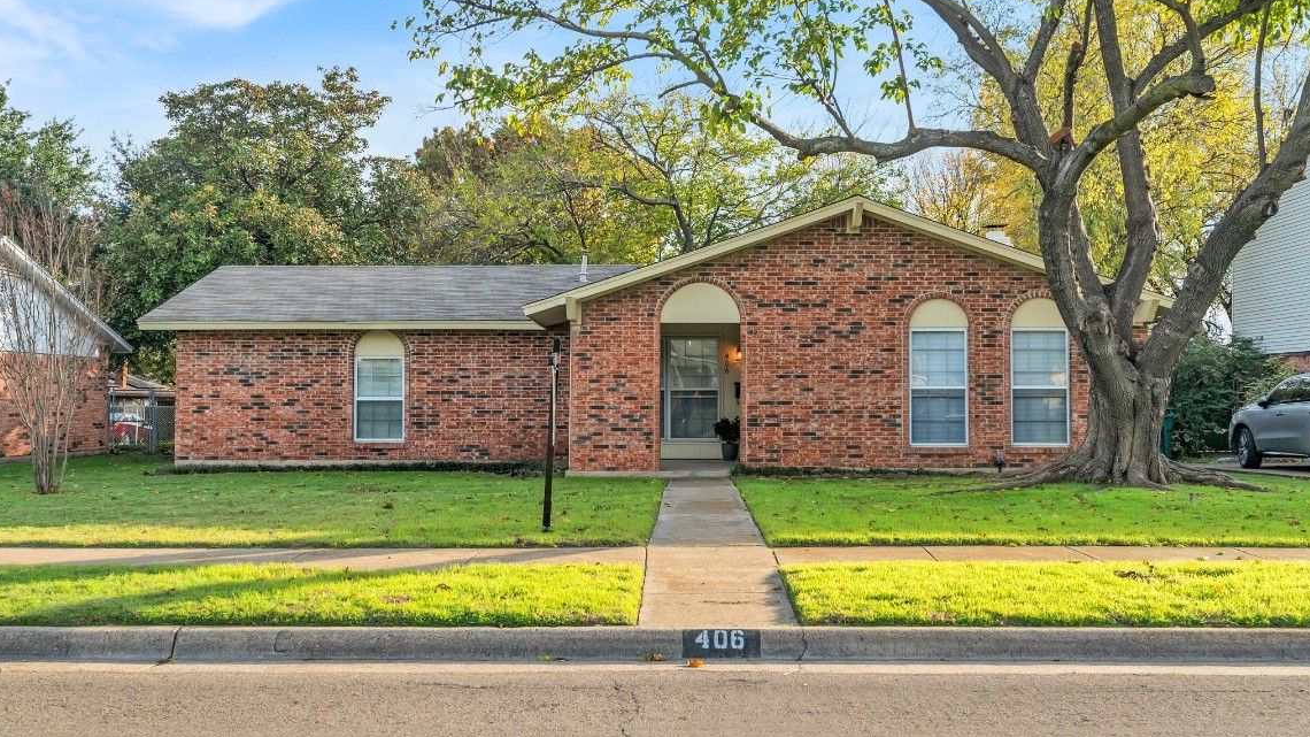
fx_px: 1285
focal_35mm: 37
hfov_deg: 54.0
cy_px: 373
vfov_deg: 32.0
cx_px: 654
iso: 250
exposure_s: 1/160
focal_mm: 35
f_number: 9
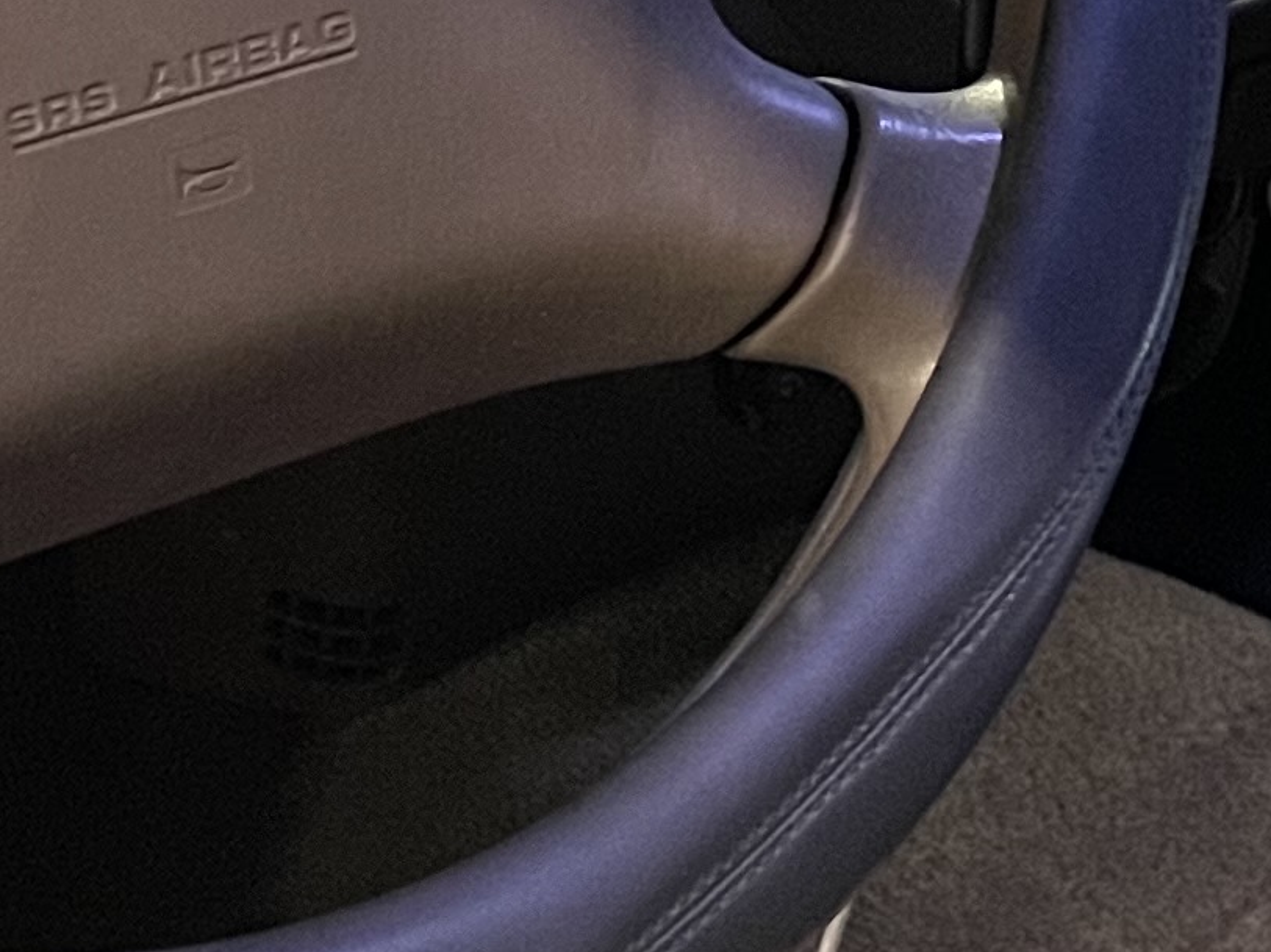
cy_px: -247
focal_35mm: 129
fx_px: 4734
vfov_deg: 11.2
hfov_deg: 15.3
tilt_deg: -23.7
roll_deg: -2.2
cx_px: 575
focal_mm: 4.2
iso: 1000
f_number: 1.6
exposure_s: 1/30
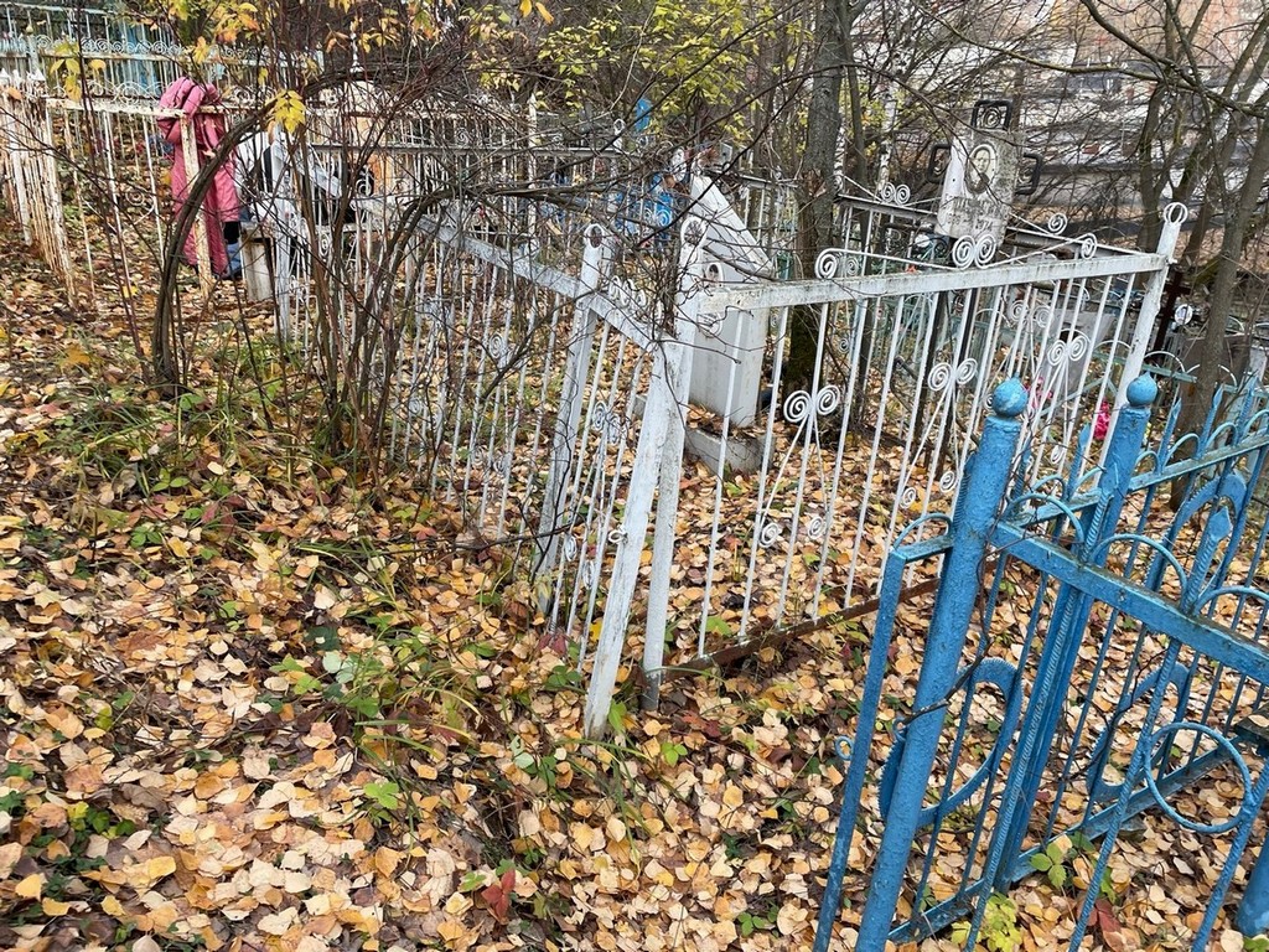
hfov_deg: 67.3
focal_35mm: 26
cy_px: 476
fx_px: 953
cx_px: 634
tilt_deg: -14.7
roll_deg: -1.0
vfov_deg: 53.1
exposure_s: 1/121
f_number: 1.6
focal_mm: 4.2
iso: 40
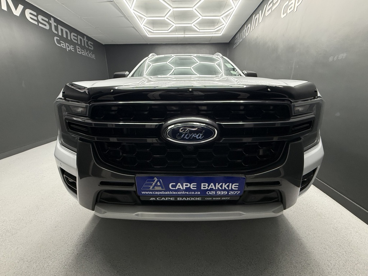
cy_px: 138
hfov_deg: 102.1
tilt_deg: -15.8
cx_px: 184
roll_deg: +0.6
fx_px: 149
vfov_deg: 85.7
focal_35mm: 14
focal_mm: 2.22
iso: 250
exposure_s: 1/100
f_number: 2.2
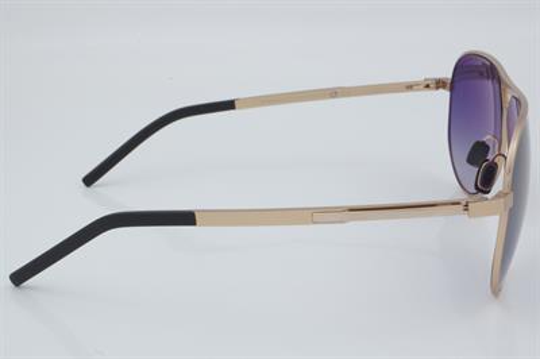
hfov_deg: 27.0
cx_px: 270
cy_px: 180
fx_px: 1124
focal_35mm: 75
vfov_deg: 18.2
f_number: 32
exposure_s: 1/3
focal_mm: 50
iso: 100
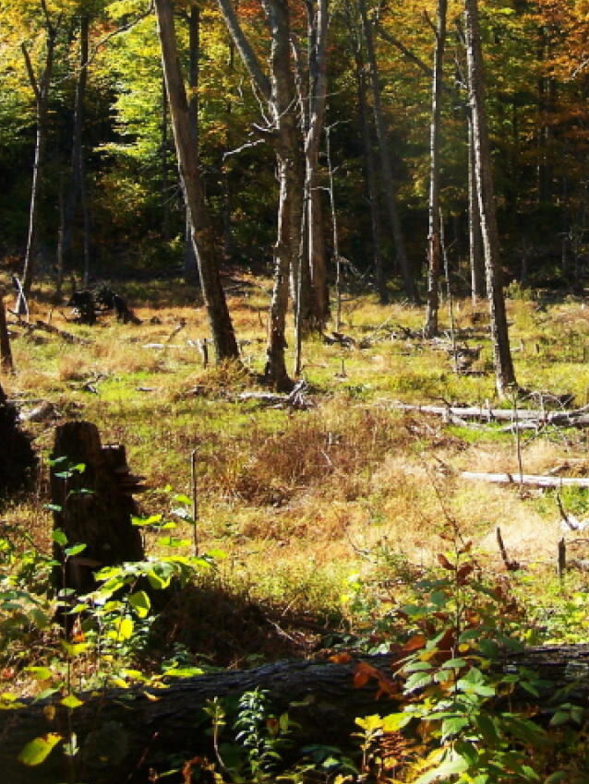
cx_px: 436
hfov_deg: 23.8
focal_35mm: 61
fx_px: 1383
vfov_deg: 30.9
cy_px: 162
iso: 80
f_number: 2.8
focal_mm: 6.3
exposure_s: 1/500
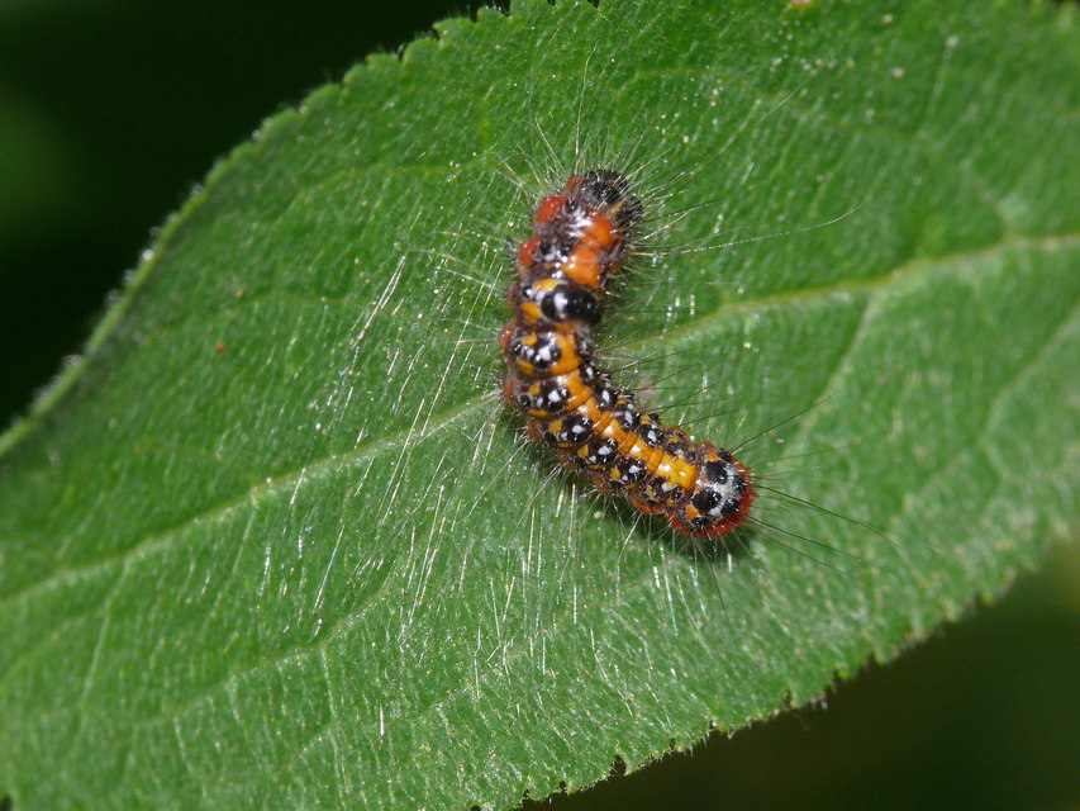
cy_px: 406
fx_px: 13106
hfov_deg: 4.7
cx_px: 540
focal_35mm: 420
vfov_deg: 3.5
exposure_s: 1/200
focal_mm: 88.8
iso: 200
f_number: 11
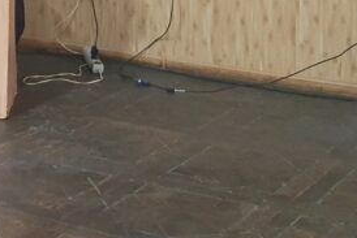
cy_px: -230
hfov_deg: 20.0
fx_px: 1002
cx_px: 86
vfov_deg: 12.1
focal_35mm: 101
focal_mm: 4.32
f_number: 1.5
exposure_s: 1/50
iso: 400
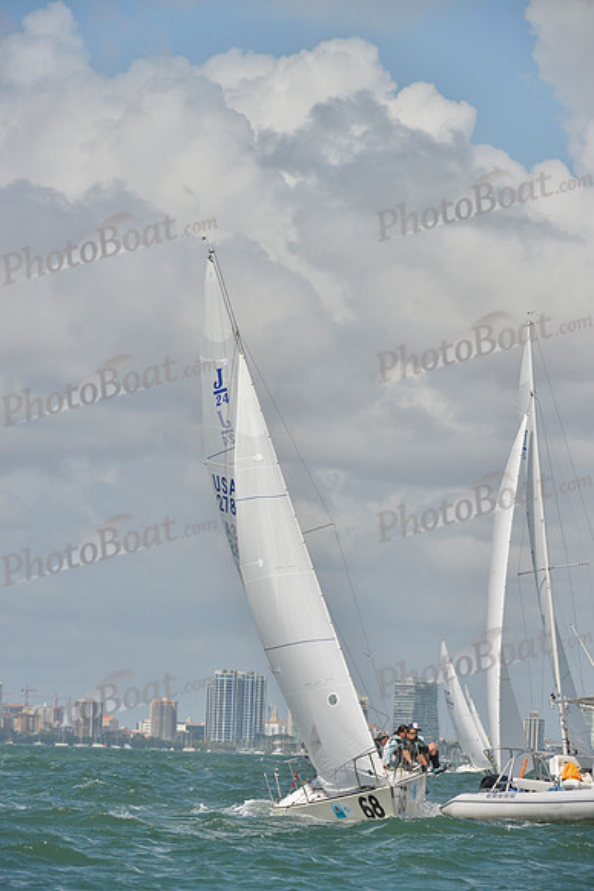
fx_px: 4947
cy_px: 446
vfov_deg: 10.3
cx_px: 297
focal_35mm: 200
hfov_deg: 6.9
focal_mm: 200
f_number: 9
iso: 280
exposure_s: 1/1250
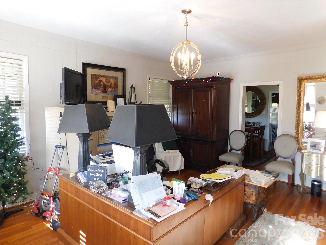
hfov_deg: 73.9
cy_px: 122
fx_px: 217
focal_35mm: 23
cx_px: 163
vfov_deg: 58.9
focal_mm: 4
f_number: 3
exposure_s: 1/30
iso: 160
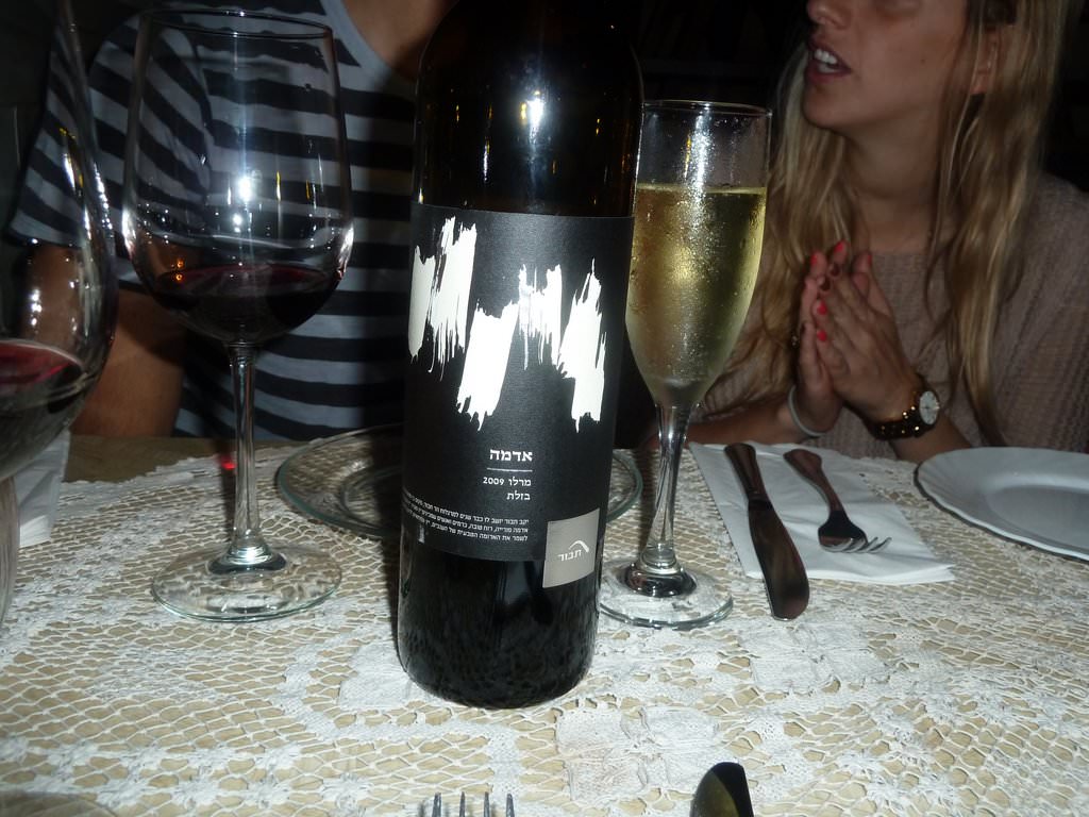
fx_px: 944
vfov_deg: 46.8
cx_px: 544
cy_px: 408
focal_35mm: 30
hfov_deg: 60.0
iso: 160
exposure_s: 1/30
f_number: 3.4
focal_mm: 5
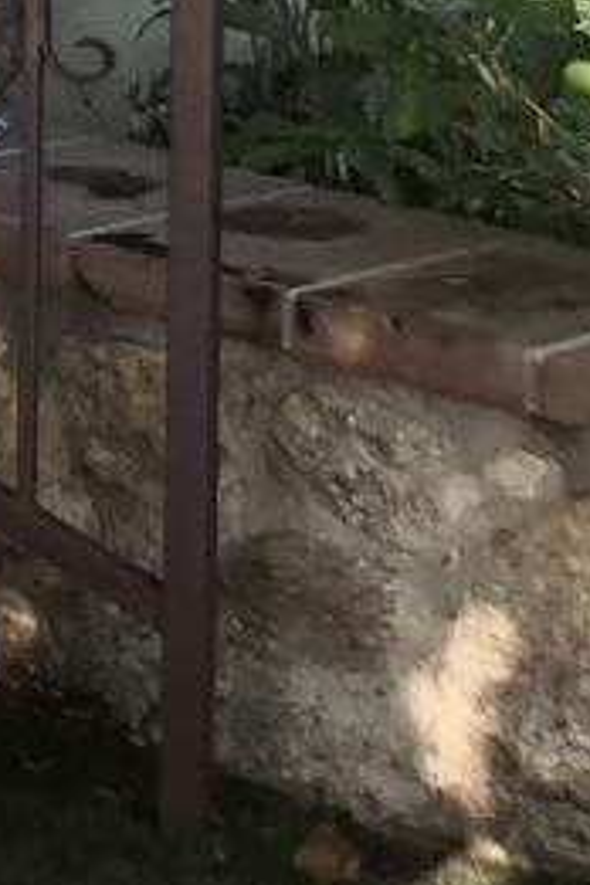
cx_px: -922
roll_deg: +0.2
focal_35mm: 223
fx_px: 5482
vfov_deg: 9.0
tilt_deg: -6.0
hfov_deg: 5.9
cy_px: -475
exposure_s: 1/162
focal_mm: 3.99
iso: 20
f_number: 1.8
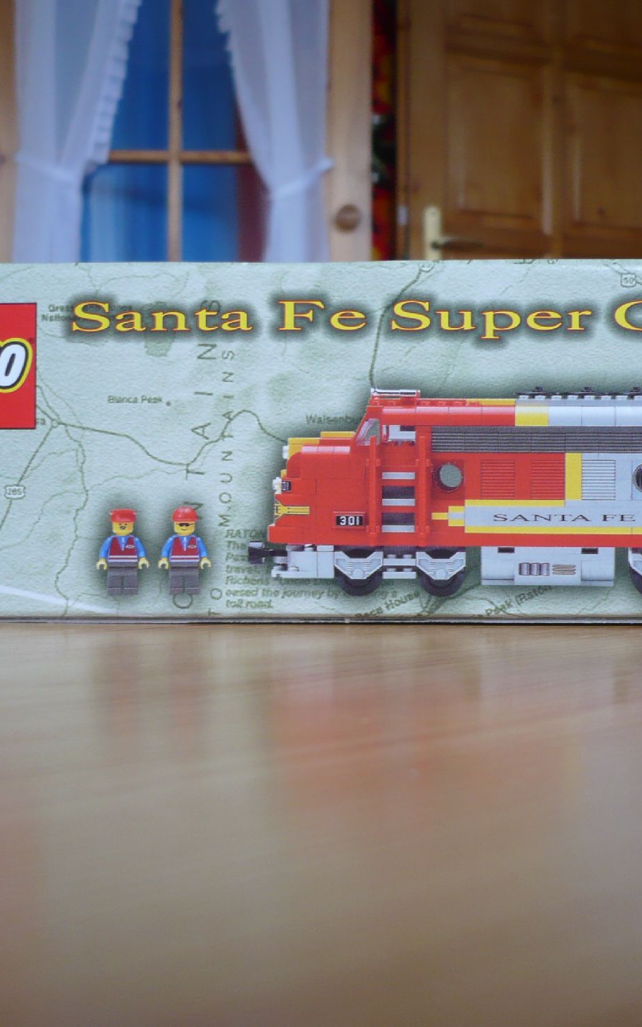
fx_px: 1399
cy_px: 509
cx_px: 340
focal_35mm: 50
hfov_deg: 25.8
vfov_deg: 40.3
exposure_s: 1/25
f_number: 2.8
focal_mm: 5.8
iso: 100
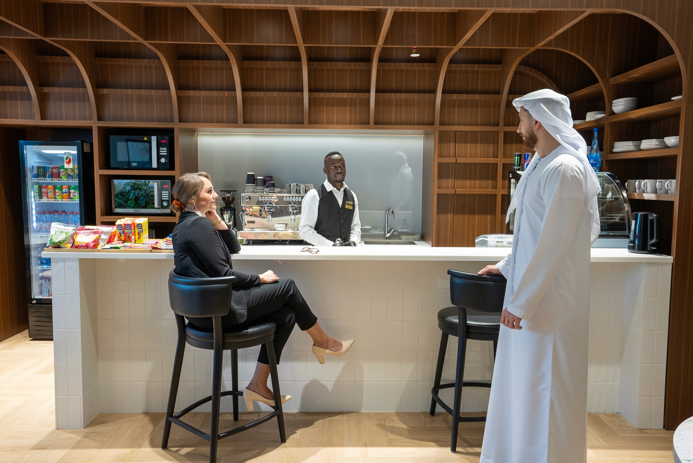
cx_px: 346
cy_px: 232
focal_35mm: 29
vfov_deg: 45.0
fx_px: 559
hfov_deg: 63.6
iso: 1000
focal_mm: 29
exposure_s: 1/50
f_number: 6.3
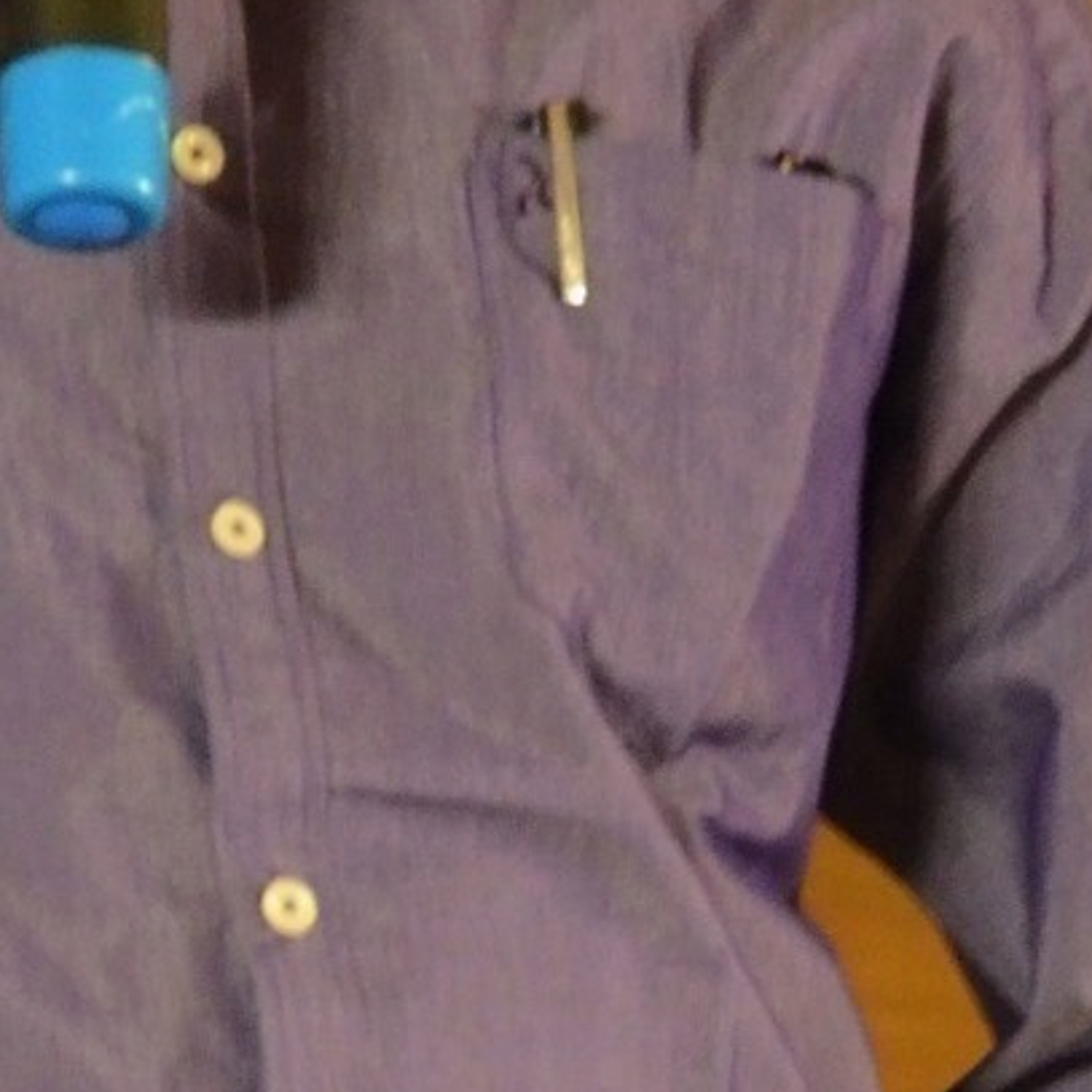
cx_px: 156
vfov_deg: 2.9
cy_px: 549
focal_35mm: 601
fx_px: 21450
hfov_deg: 2.9
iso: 3200
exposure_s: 1/80
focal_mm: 98
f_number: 6.3
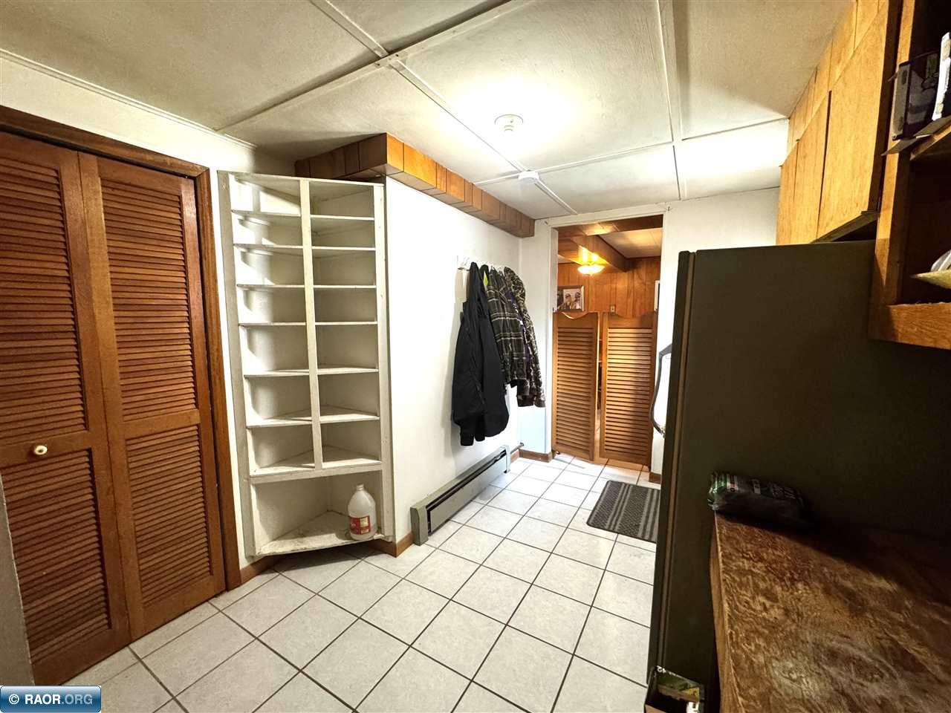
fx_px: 385
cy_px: 356
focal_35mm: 14
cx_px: 476
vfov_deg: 85.7
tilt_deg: -7.3
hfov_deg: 102.1
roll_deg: -0.5
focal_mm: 2.22
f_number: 2.2
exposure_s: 1/60
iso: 500
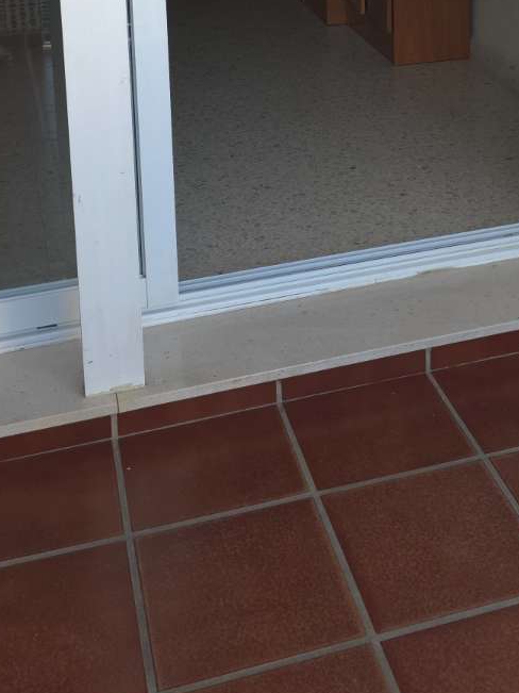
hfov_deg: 27.3
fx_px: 1060
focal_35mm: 53
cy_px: -26
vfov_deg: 32.7
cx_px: 350
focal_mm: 6.3
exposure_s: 1/100
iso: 25
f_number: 1.7
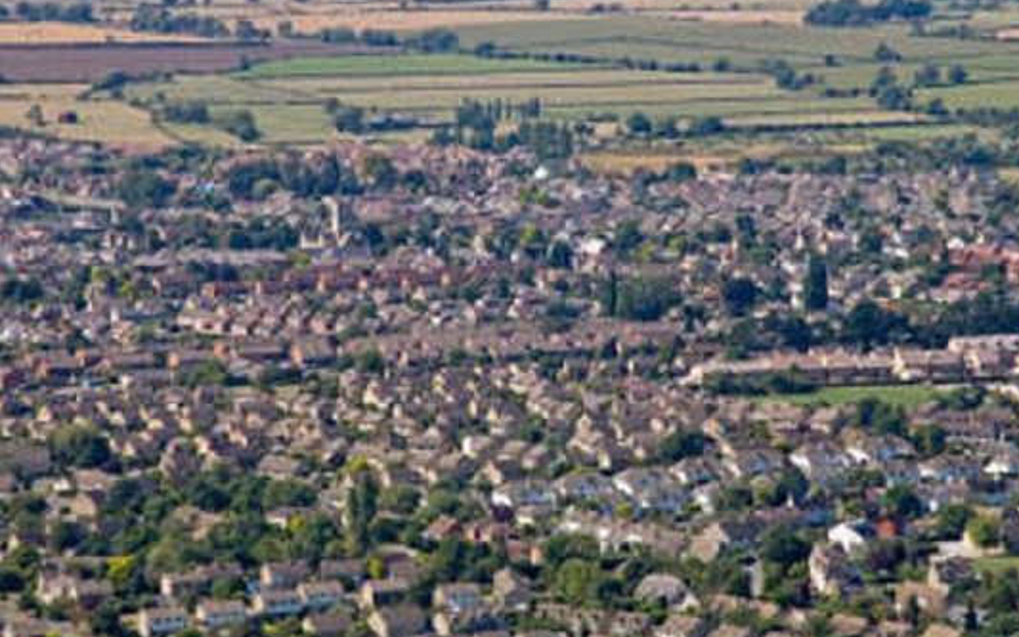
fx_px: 6376
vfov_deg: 5.7
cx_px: 520
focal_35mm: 230
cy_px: 368
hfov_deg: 9.1
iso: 200
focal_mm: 125
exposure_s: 1/250
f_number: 9.5
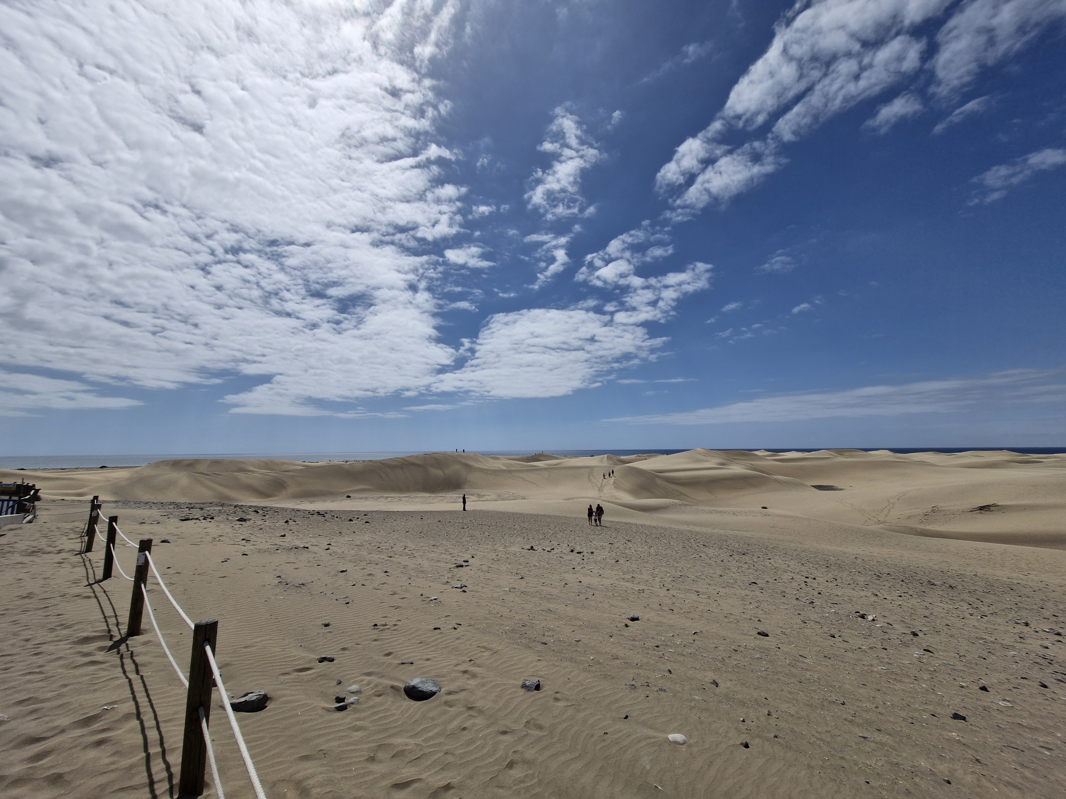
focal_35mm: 13
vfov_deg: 89.9
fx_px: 400
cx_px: 533
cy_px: 400
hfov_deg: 106.2
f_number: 2.2
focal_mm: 1.74
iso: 50
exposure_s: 1/6064
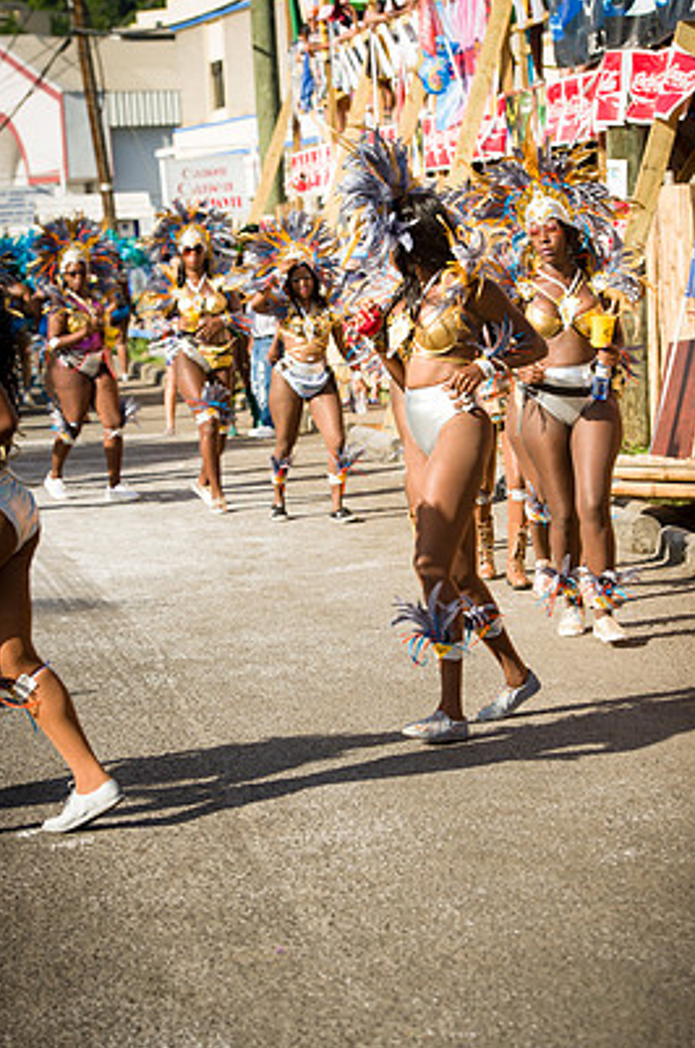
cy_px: 578
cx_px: 364
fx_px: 2935
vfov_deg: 20.2
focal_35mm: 101
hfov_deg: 13.5
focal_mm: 90
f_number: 7.1
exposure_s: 1/200
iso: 100
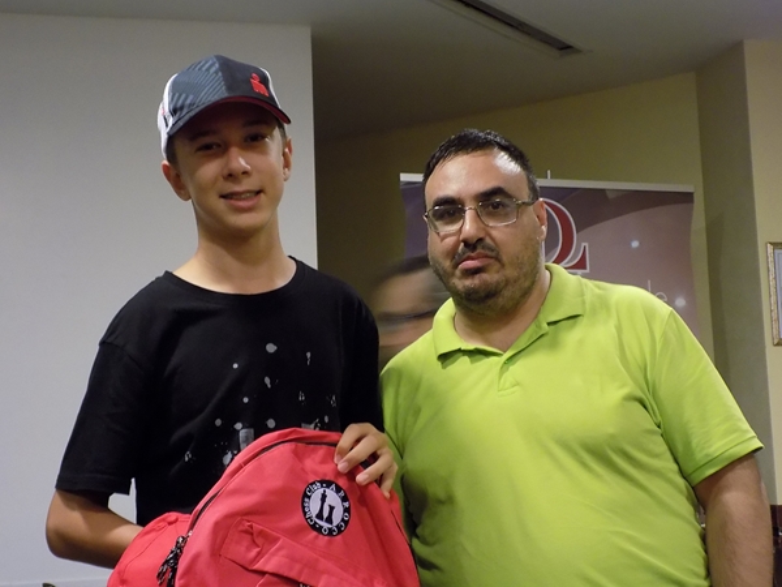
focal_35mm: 59
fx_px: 1333
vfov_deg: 24.8
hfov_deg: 32.7
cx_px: 391
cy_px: 294
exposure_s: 1/13
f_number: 4
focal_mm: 10.5
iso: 400
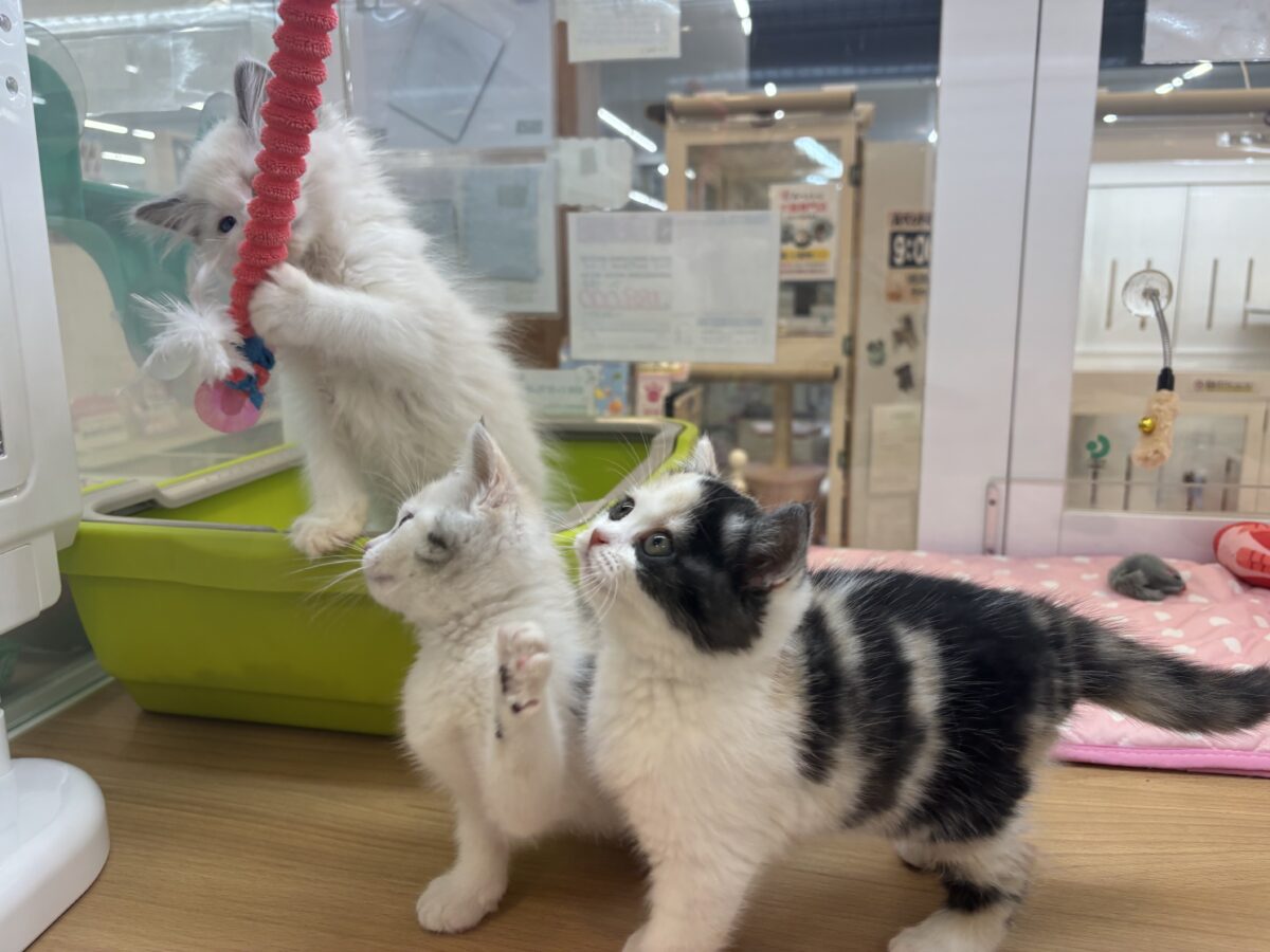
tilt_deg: -12.1
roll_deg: +0.1
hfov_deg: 67.3
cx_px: 635
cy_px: 476
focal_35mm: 26
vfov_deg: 53.1
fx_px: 954
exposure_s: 1/100
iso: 64
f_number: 1.6
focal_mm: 5.96
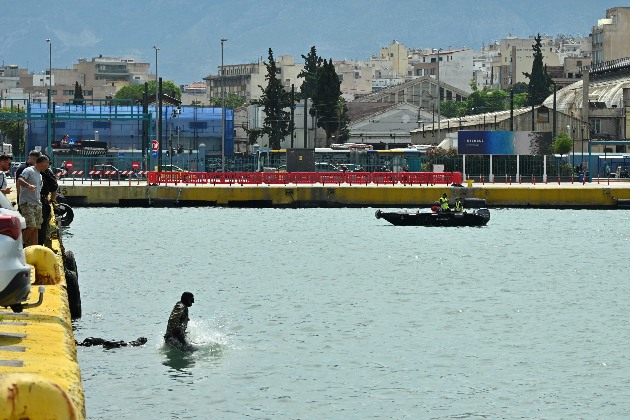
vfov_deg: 7.6
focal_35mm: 180
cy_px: 210
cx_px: 315
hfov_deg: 11.4
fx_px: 3150
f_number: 8
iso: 280
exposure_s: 1/1250
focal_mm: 120
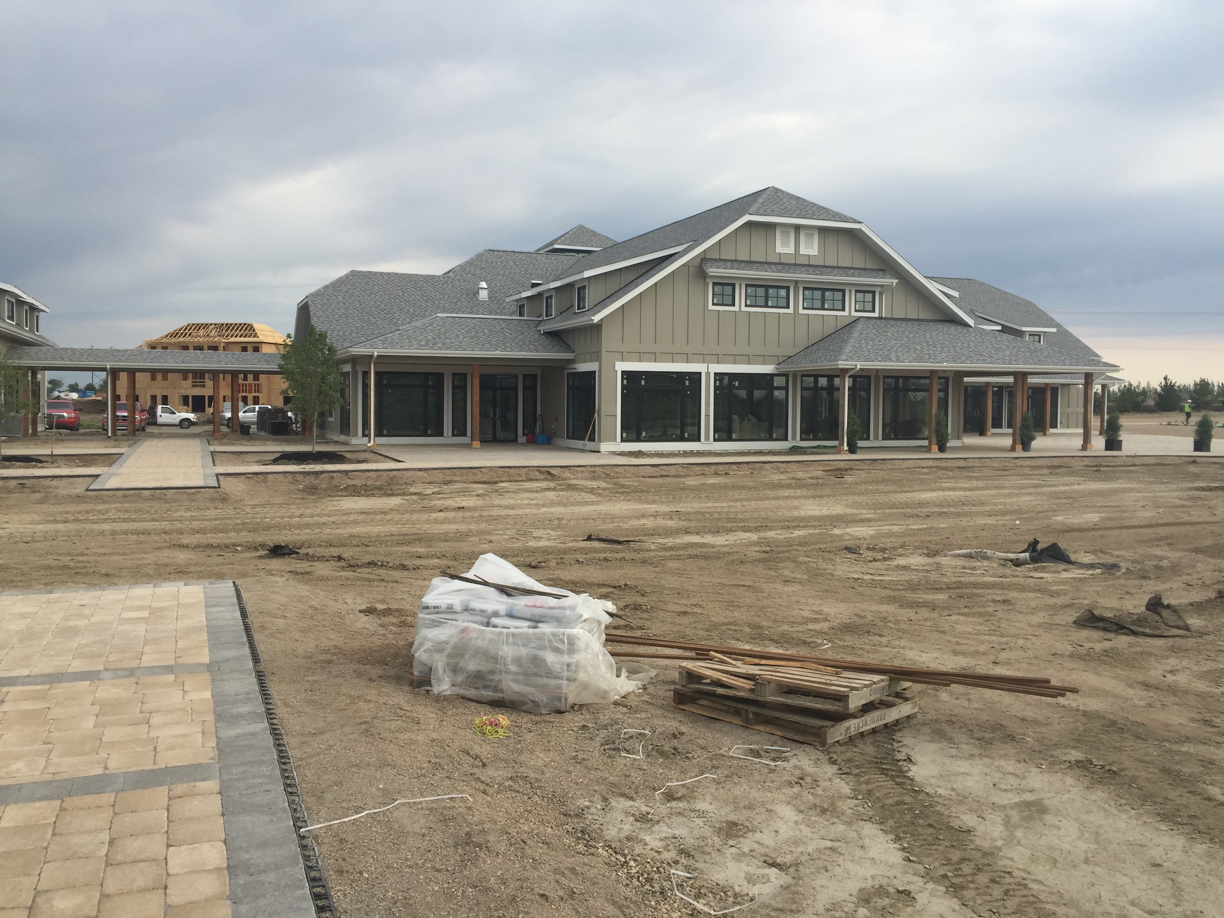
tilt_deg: -1.3
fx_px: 1025
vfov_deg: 48.2
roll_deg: -0.7
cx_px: 612
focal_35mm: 29
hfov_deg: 61.7
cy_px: 459
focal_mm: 4.15
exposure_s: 1/1276
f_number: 2.2
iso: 32
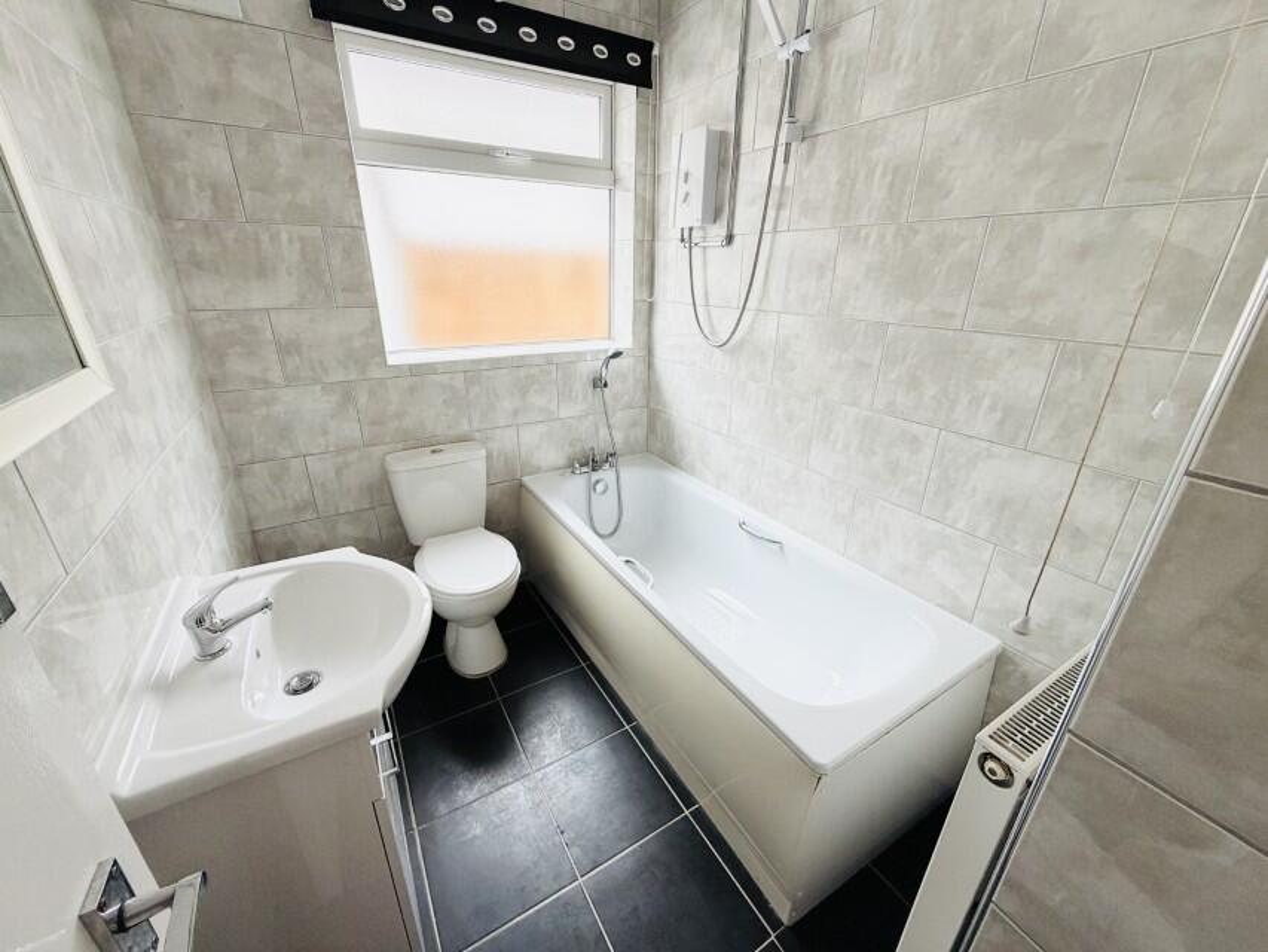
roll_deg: -1.2
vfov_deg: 85.7
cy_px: 476
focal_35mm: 14
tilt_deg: -22.5
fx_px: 513
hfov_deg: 102.1
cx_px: 634
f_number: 2.2
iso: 250
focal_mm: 2.22
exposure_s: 1/121
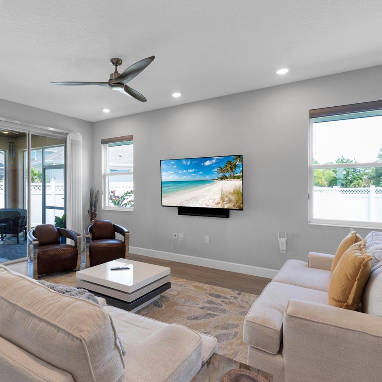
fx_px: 250
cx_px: 145
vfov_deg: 74.8
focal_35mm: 20
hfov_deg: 73.7
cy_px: 190
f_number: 8
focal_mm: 10
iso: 100
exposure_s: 1/8
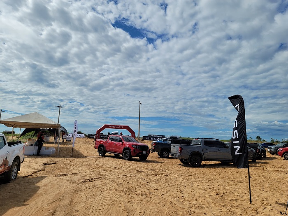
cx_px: 144
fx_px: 208
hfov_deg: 69.4
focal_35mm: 25
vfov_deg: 54.9
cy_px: 108
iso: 20
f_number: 1.8
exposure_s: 1/2423
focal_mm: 7
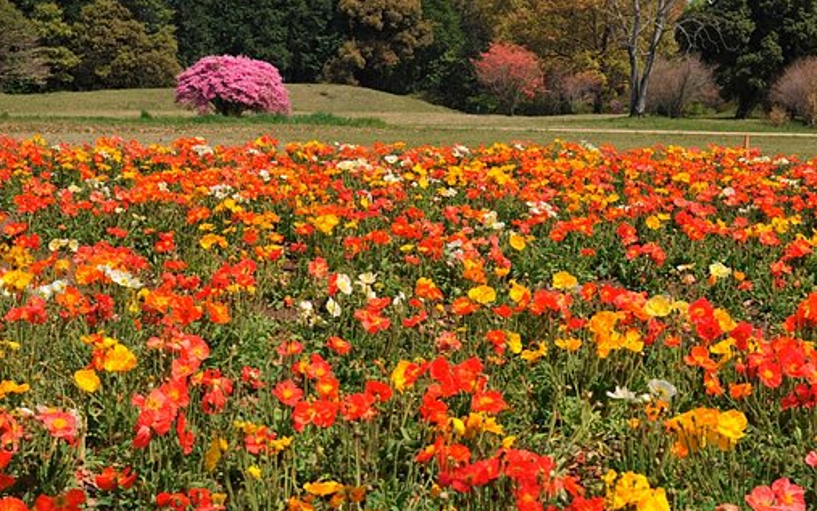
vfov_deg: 18.1
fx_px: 1603
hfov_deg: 28.6
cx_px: 411
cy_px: 273
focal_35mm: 72
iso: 200
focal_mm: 70
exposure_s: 1/320
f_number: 11
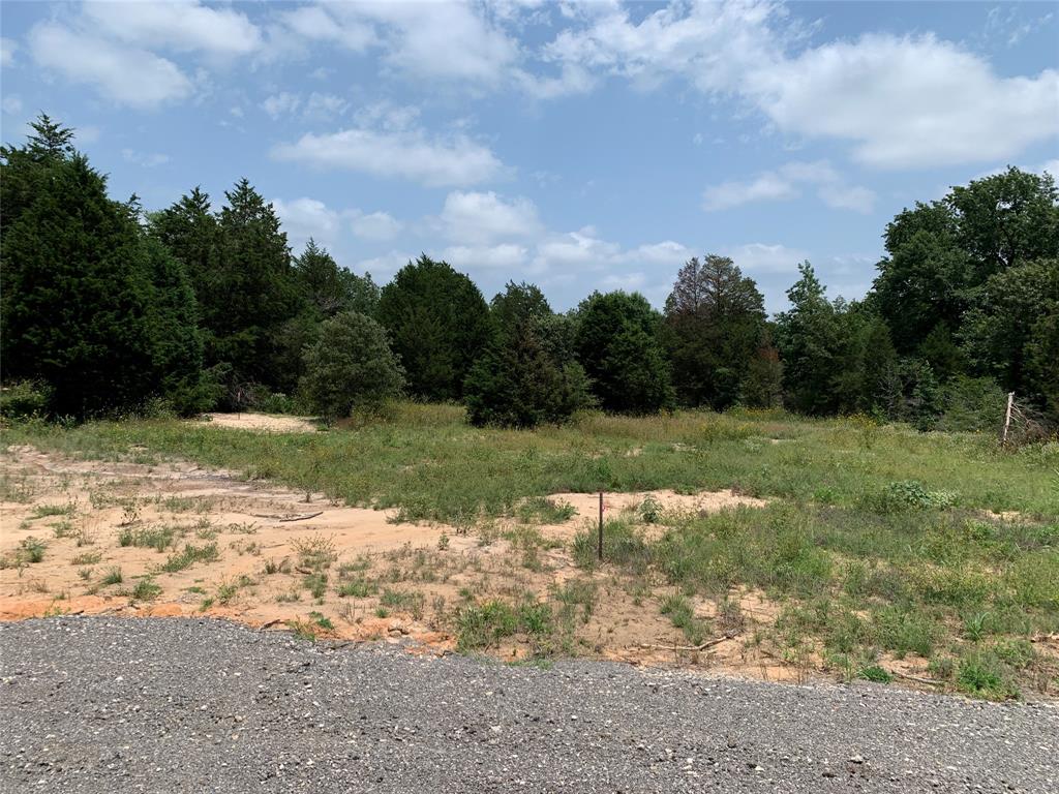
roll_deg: +1.4
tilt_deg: +0.9
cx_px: 530
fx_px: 795
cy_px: 397
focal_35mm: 26
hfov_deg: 67.3
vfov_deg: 53.1
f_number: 1.8
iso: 25
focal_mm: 4.25
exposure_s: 1/2994
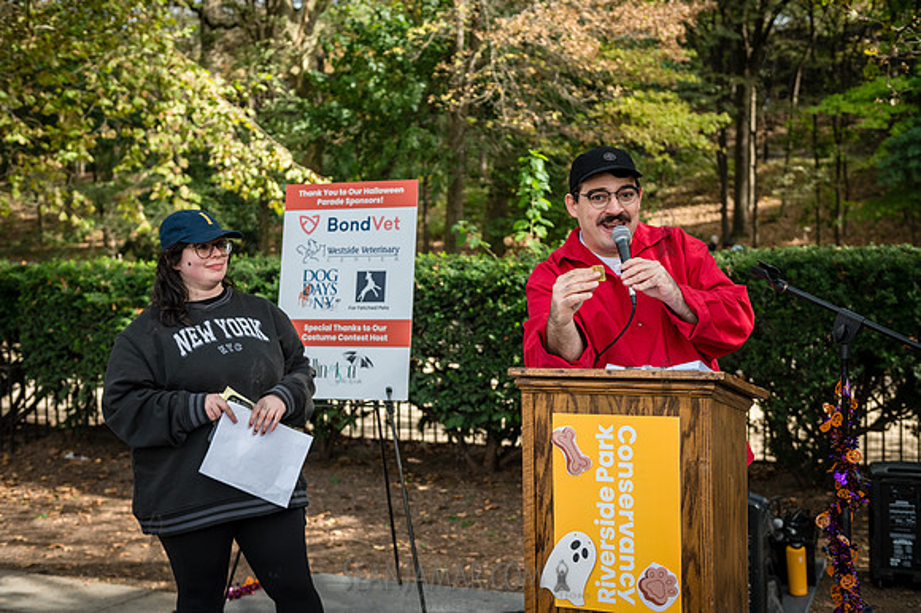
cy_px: 306
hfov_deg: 44.5
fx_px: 1125
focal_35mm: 44
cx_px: 460
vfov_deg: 30.5
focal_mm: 44
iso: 1000
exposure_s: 1/1600
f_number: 4
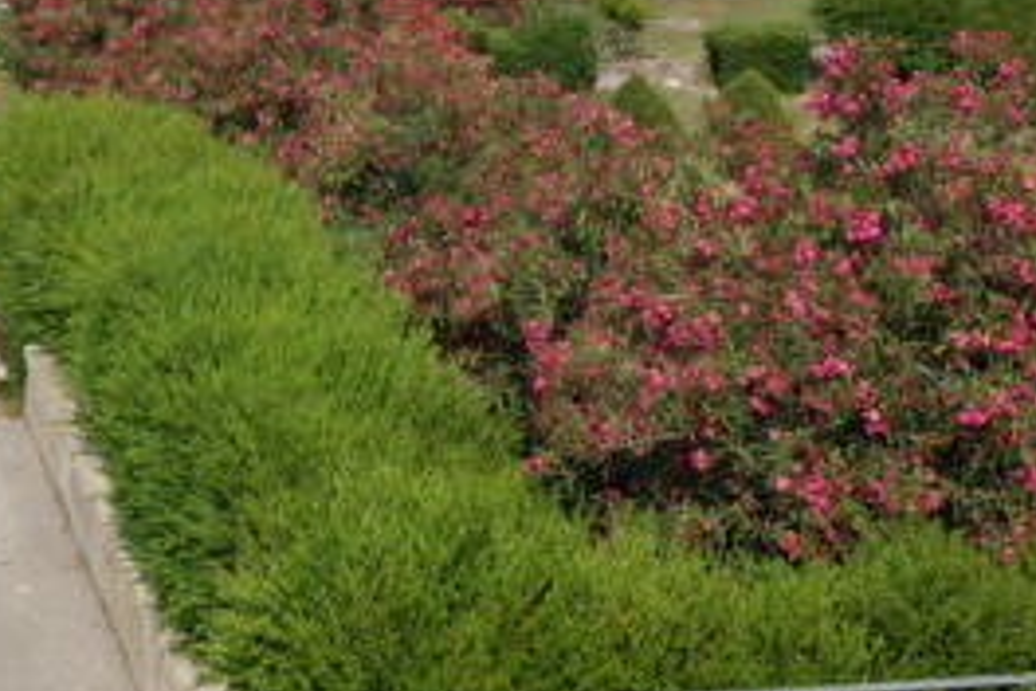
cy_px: -33
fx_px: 2158
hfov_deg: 26.8
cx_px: 306
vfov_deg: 17.7
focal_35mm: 75
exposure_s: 1/320
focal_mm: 22
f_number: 9
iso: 200
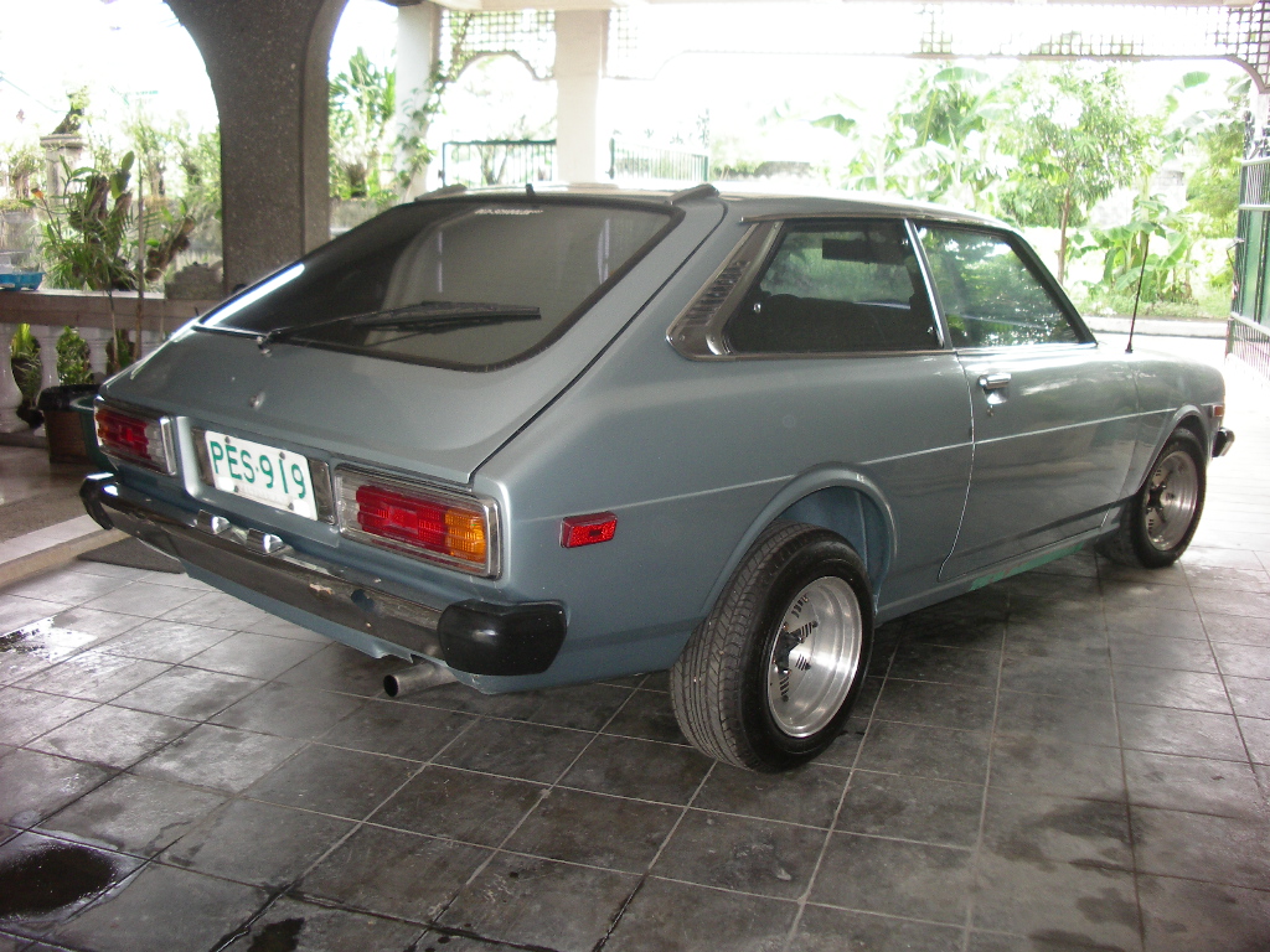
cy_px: 476
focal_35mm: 35
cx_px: 635
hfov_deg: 52.6
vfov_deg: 40.7
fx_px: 1284
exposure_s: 1/80
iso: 160
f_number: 2.6
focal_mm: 5.8
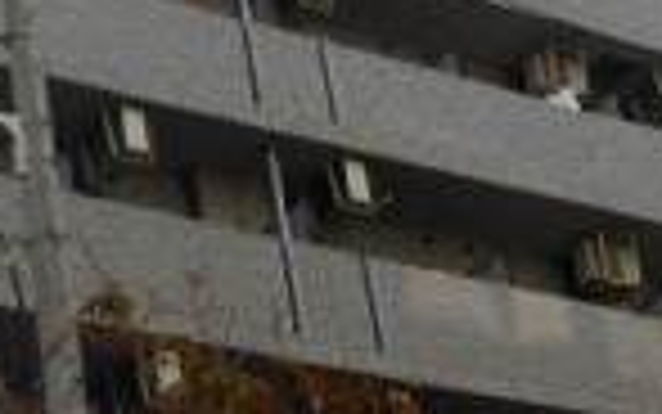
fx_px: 2220
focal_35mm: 123
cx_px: -32
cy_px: 18
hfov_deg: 16.5
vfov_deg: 10.6
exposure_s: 1/520
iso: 71
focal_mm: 5.8
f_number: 2.9
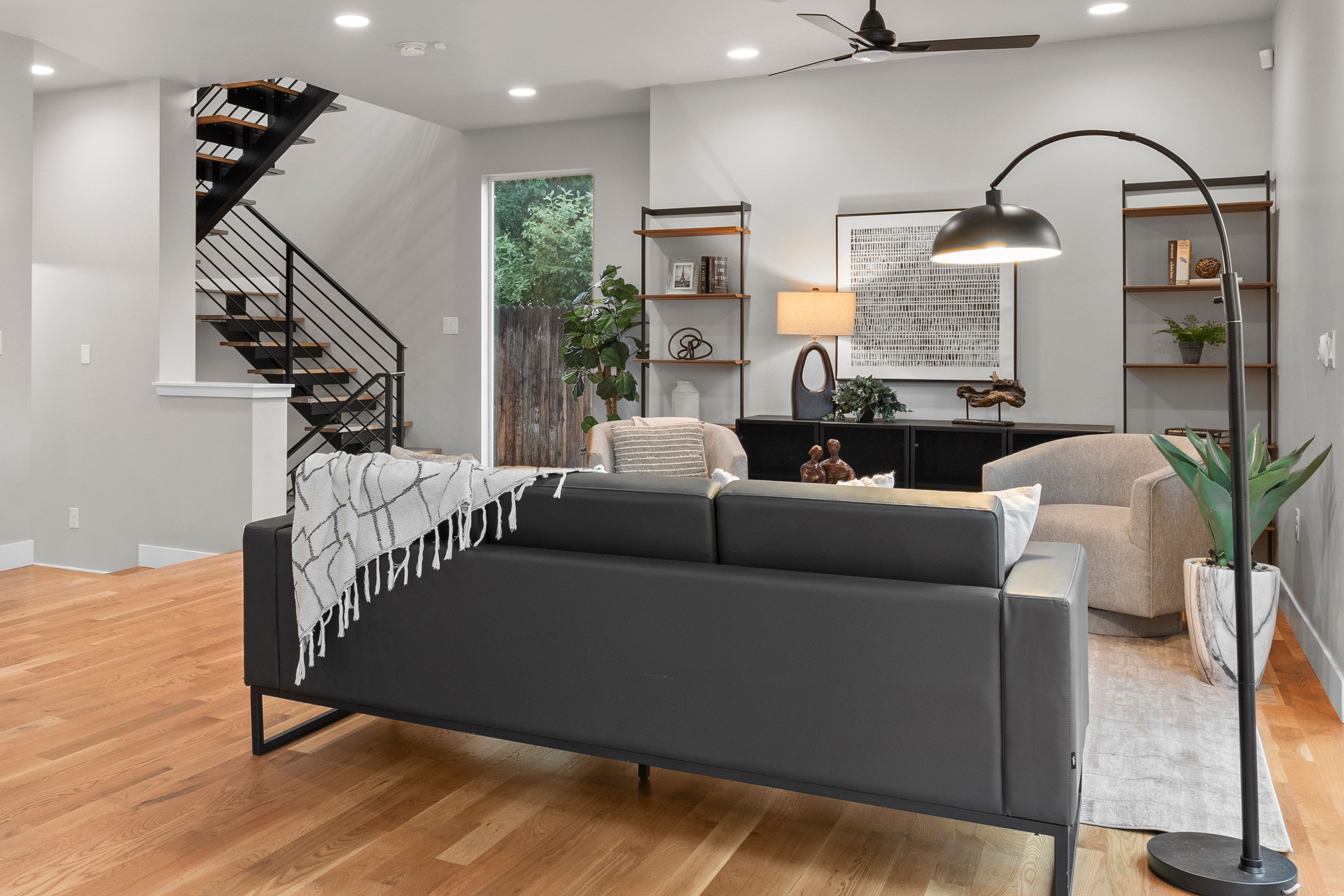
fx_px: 1195
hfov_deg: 57.6
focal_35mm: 32
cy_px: 354
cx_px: 468
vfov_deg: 40.9
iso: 640
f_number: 8
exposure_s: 1/3
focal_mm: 16
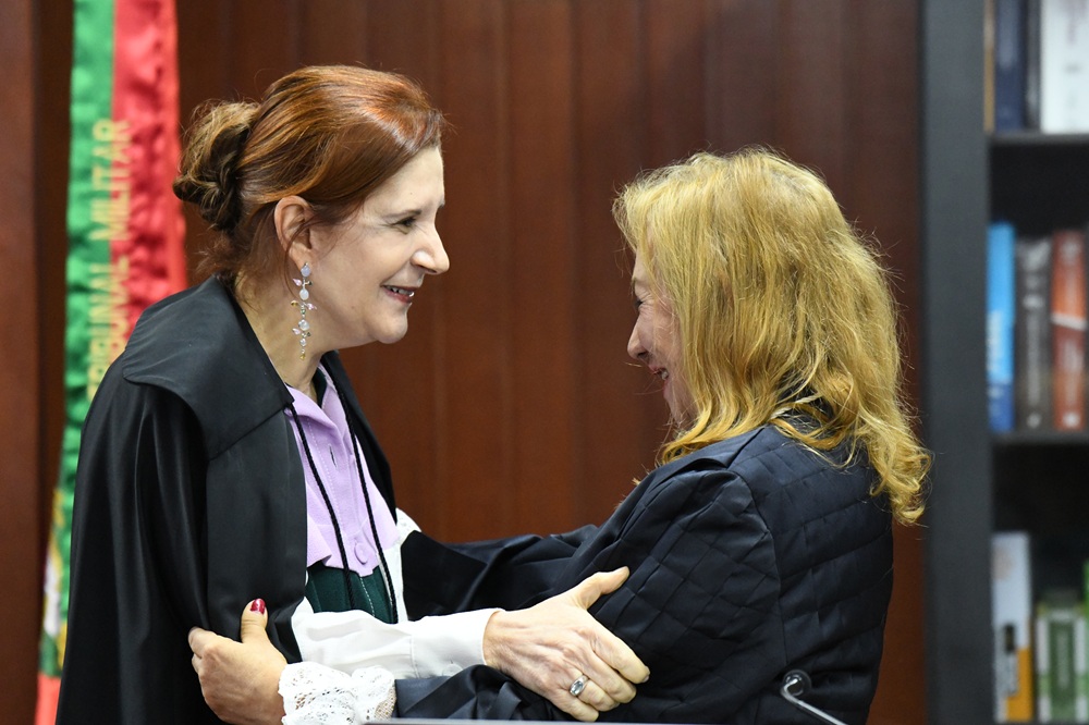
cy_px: 362
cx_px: 544
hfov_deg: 7.1
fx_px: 8769
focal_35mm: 290
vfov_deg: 4.7
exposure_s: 1/160
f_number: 5.6
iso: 10000
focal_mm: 290
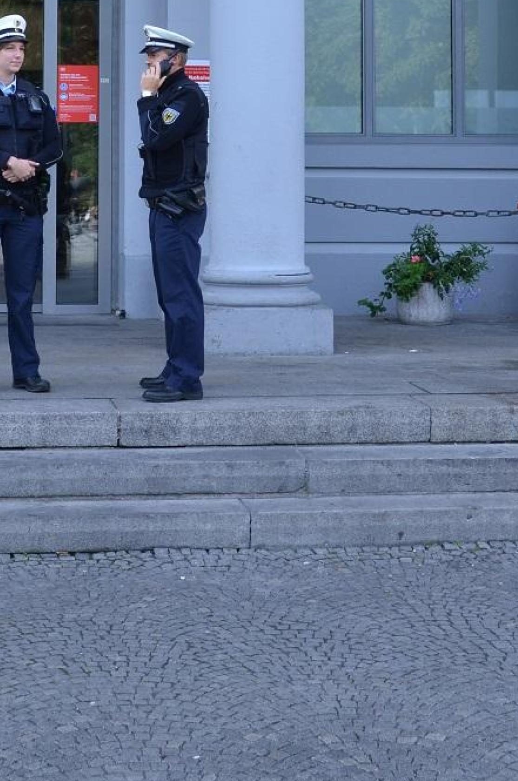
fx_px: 1343
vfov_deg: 31.9
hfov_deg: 21.7
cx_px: 141
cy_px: 209
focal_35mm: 62
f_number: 6.3
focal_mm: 24
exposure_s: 1/160
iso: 200
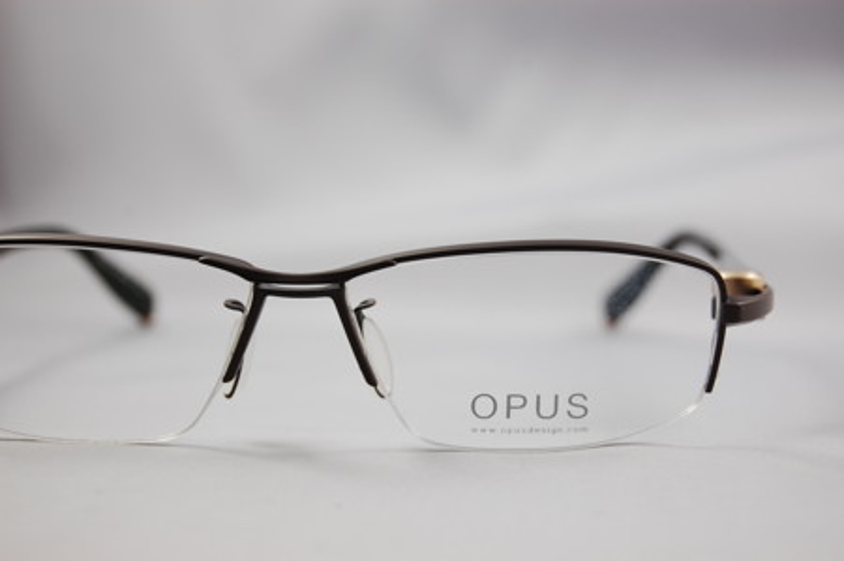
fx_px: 1932
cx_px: 422
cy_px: 280
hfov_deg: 24.6
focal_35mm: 82
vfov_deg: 16.5
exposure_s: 1/40
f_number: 5.6
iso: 200
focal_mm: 55
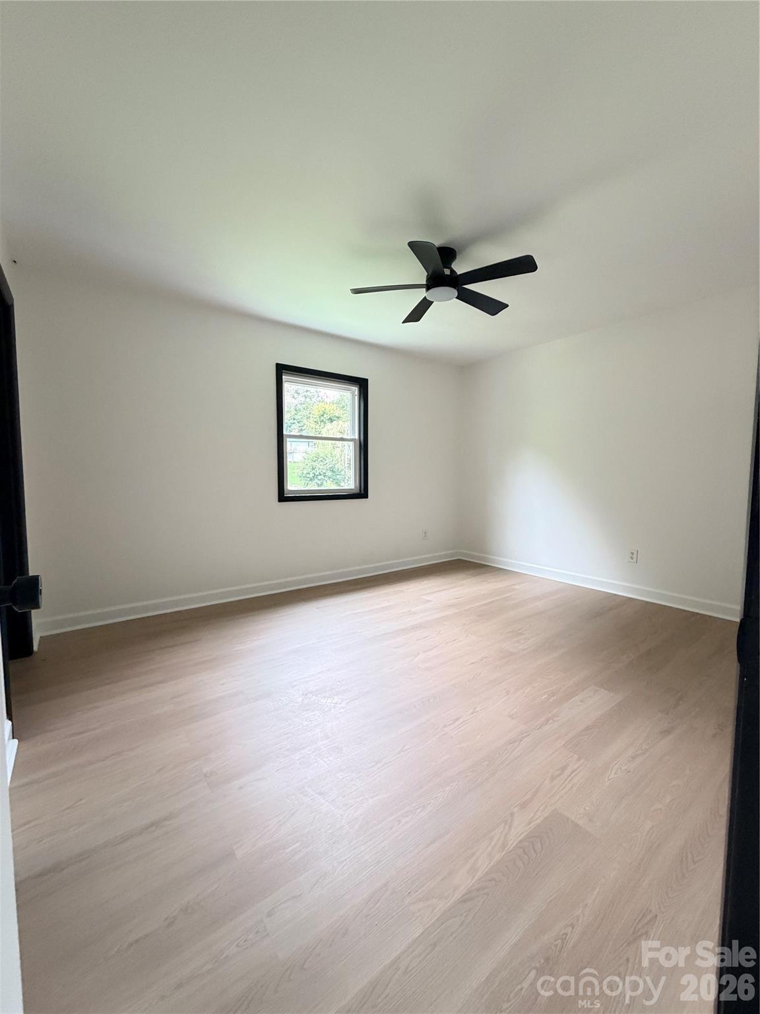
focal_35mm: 14
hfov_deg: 85.7
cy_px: 507
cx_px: 380
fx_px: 410
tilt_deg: -5.0
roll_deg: -0.8
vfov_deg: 102.1
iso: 320
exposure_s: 1/77
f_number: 2.2
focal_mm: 2.22
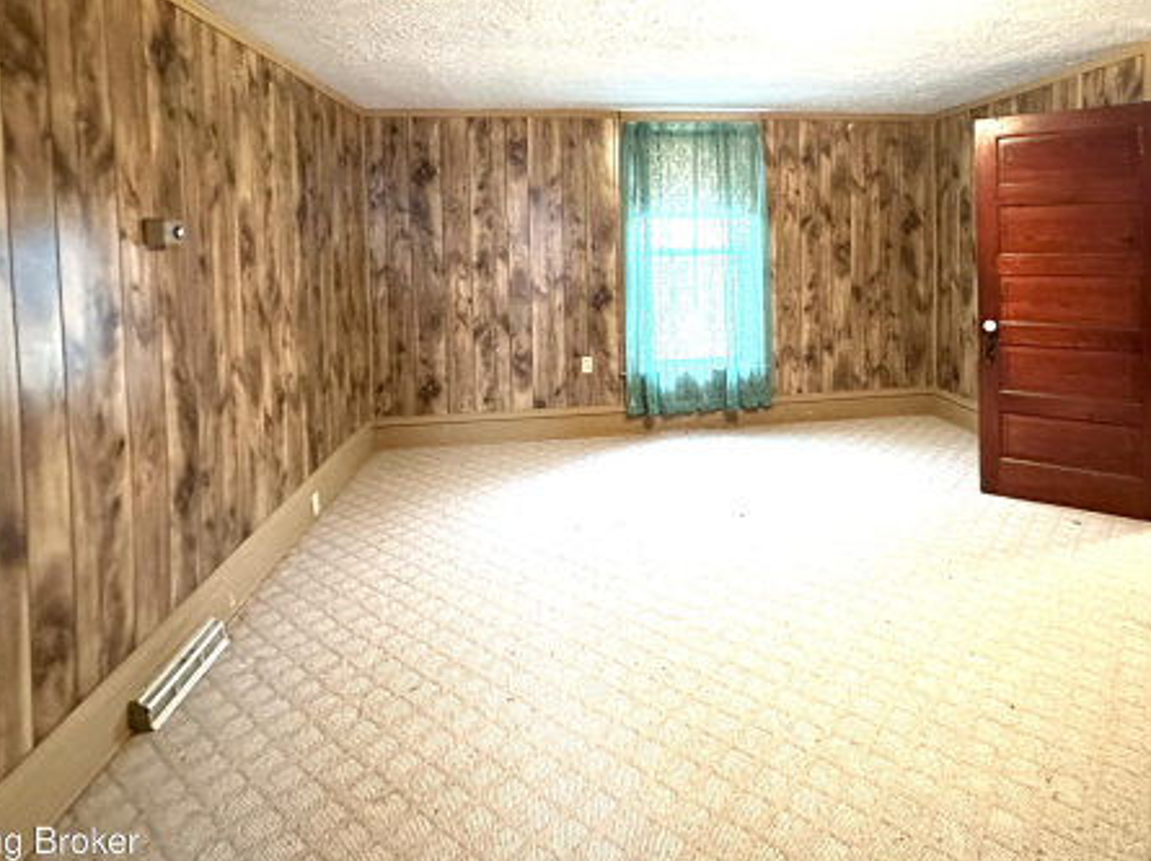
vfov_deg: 61.0
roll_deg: +0.6
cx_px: 661
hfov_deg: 78.5
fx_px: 698
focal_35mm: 21
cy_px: 253
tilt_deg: -2.7
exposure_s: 1/60
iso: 1000
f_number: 2.2
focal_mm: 2.22
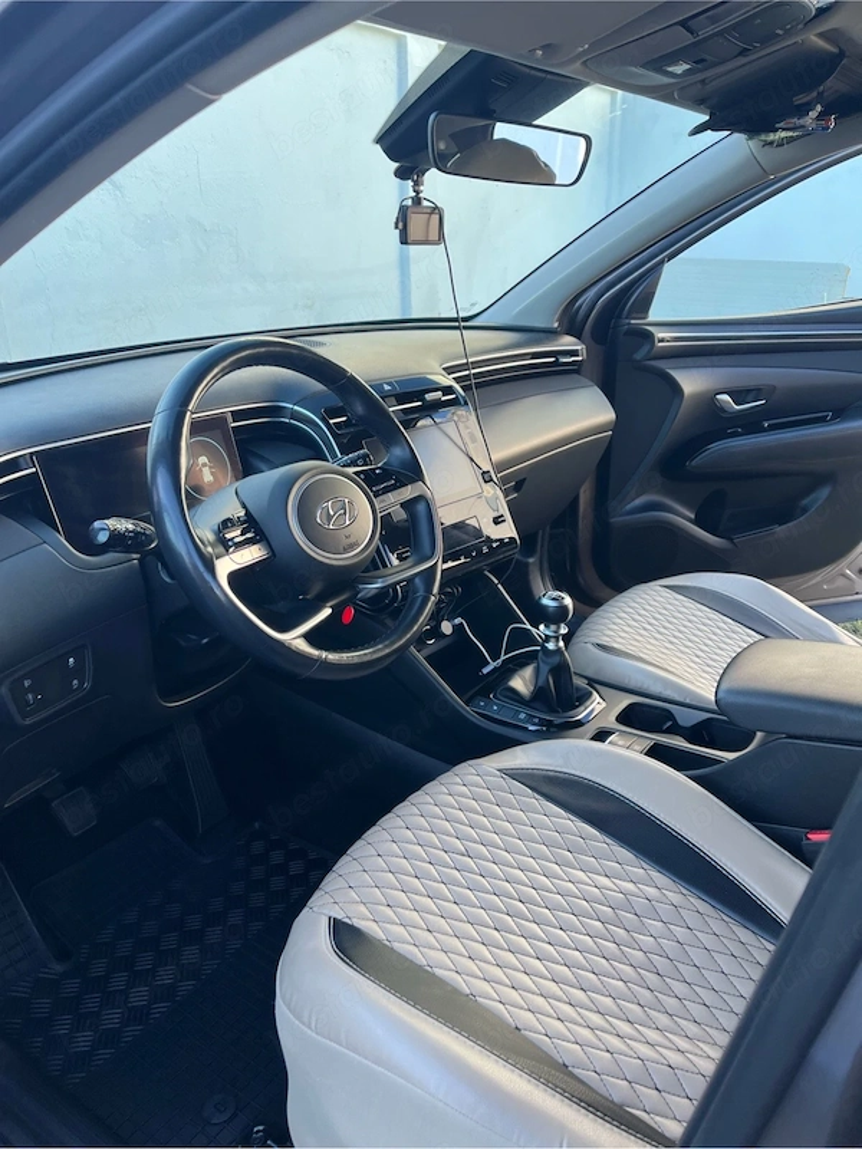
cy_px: 574
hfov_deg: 53.1
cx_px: 431
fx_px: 863
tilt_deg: -24.2
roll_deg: +1.6
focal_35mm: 26
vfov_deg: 67.3
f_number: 1.6
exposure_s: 1/144
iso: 32
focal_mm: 5.1
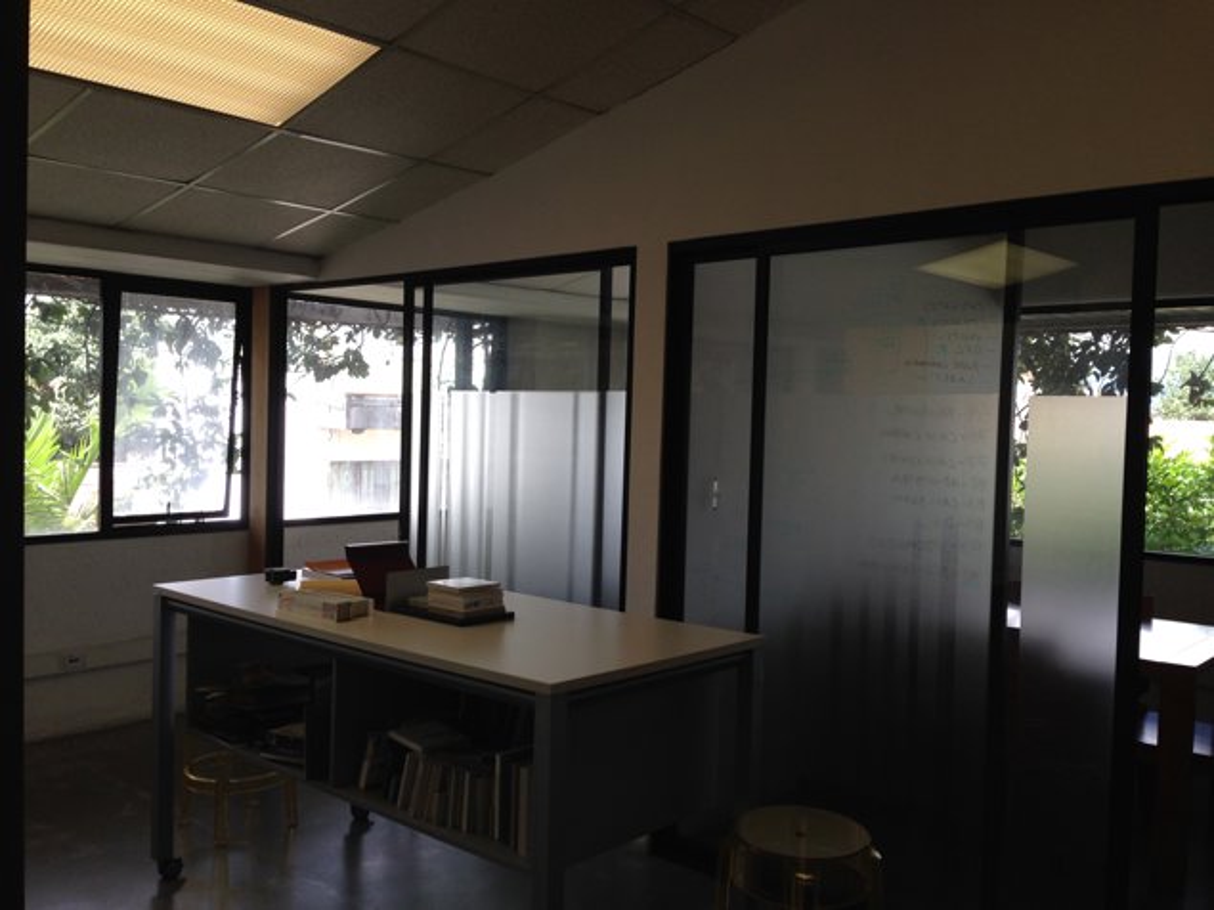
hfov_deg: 55.4
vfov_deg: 42.9
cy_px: 455
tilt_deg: -2.2
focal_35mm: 33
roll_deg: -3.8
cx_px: 607
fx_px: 1157
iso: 50
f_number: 2.4
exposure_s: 1/120
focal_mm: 4.12
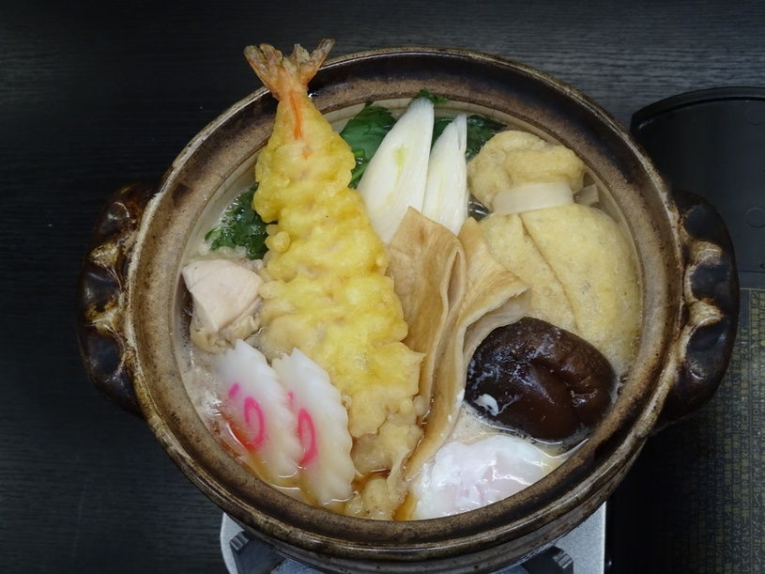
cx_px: 382
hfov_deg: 25.0
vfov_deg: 18.9
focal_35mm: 78
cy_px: 287
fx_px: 1724
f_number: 5
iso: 800
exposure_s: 1/80
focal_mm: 13.26
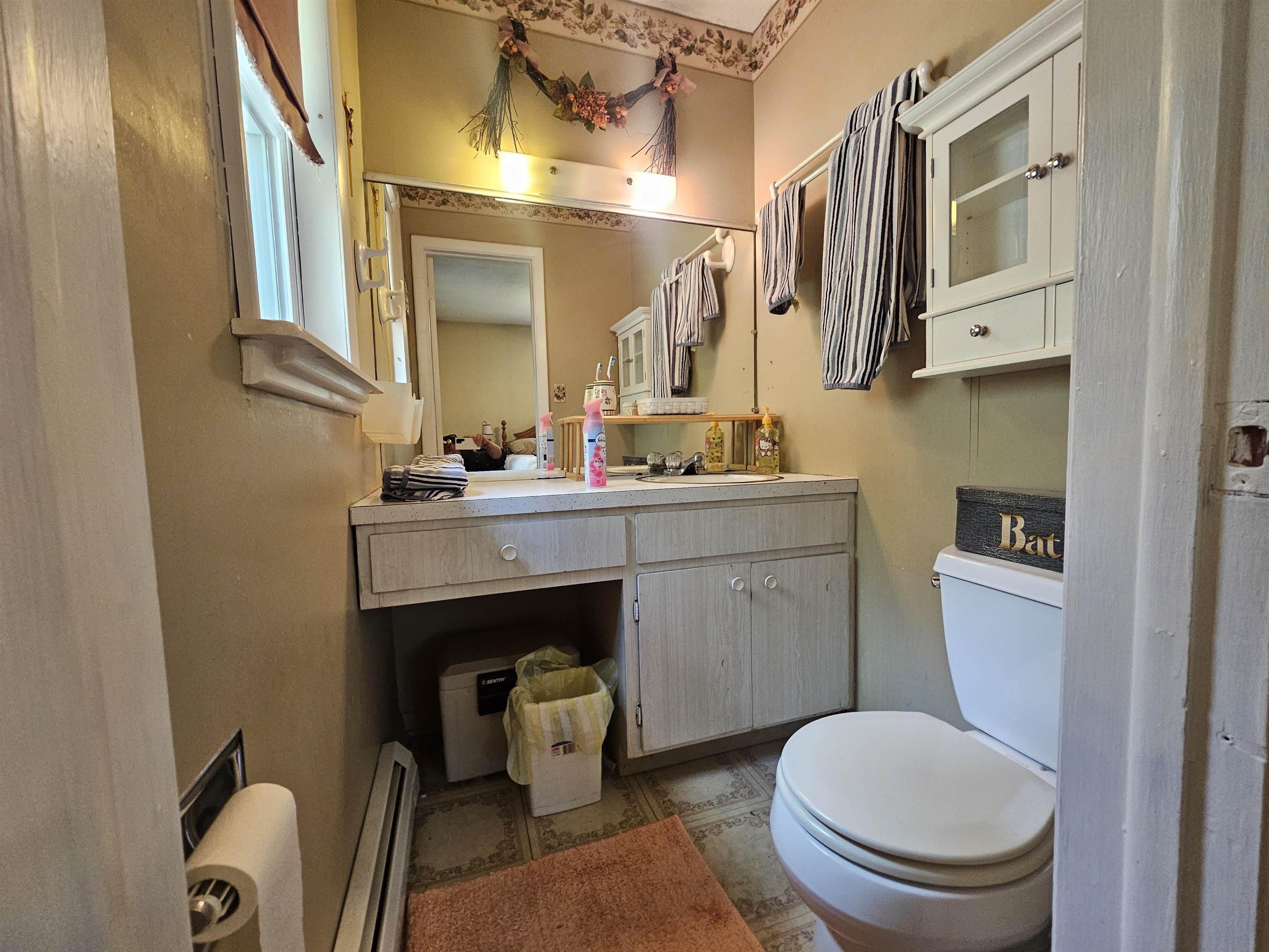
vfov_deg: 89.9
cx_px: 634
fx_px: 477
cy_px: 476
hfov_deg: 106.2
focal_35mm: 13
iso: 400
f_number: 2.2
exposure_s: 1/60
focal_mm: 2.2
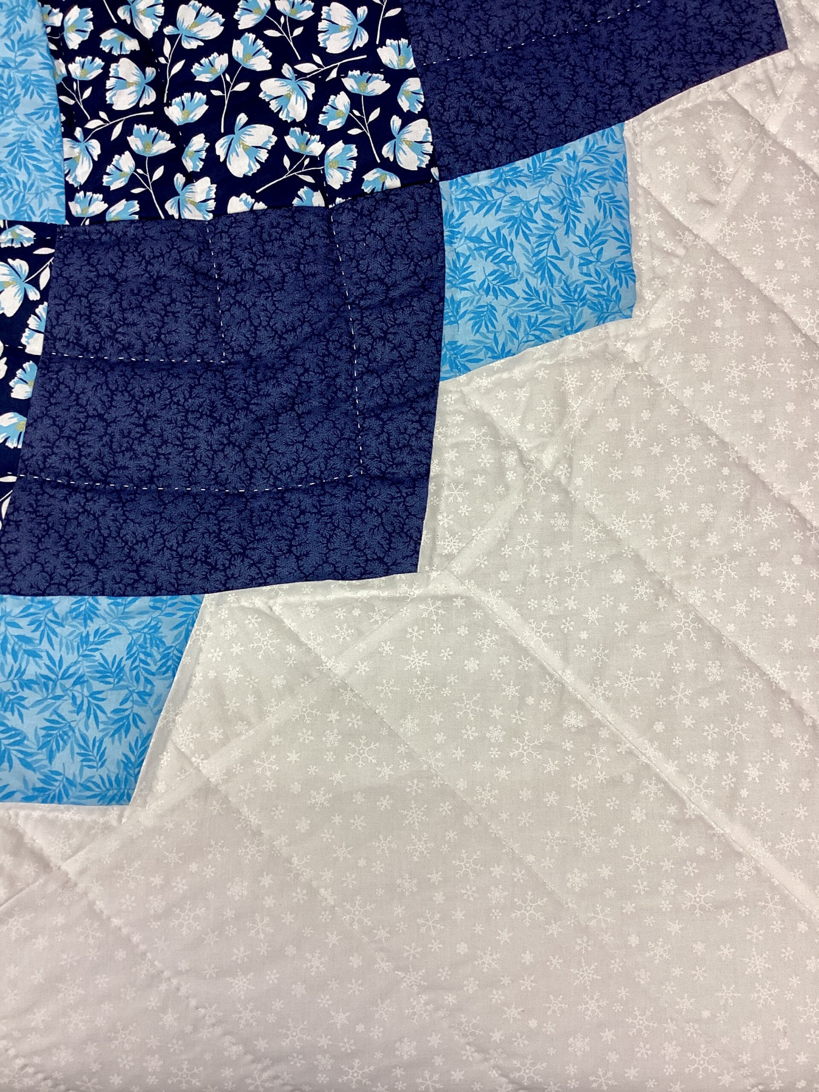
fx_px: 978
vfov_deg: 58.4
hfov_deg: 45.4
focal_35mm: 31
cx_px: 410
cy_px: 546
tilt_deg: -79.4
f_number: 2.4
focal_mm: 3.3
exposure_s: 1/60
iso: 50
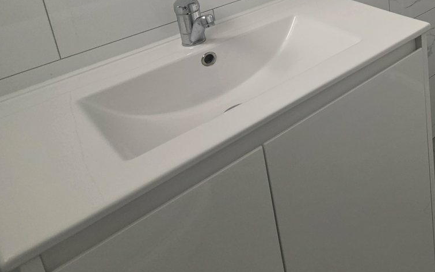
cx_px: 447
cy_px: -54
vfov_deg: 30.7
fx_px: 415
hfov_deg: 45.5
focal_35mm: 35
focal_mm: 2.2
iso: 250
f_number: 1.9
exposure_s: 1/60
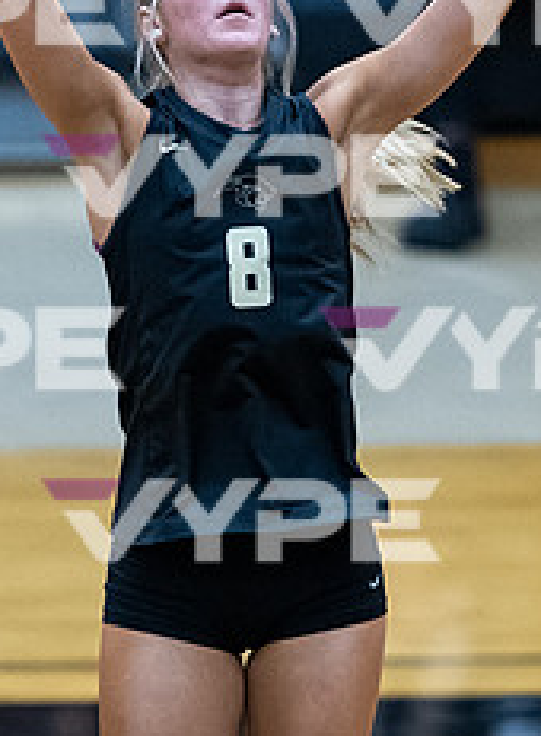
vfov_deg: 2.2
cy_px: 415
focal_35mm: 889
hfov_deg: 1.7
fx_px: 18753
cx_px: 313
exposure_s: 1/1600
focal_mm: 200
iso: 3200
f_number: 2
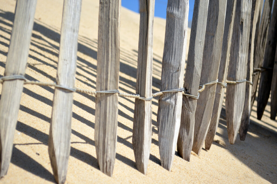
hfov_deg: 28.1
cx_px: 138
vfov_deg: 18.8
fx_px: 553
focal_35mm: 72
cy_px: 92
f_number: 5.6
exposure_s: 1/2500
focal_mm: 48
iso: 500
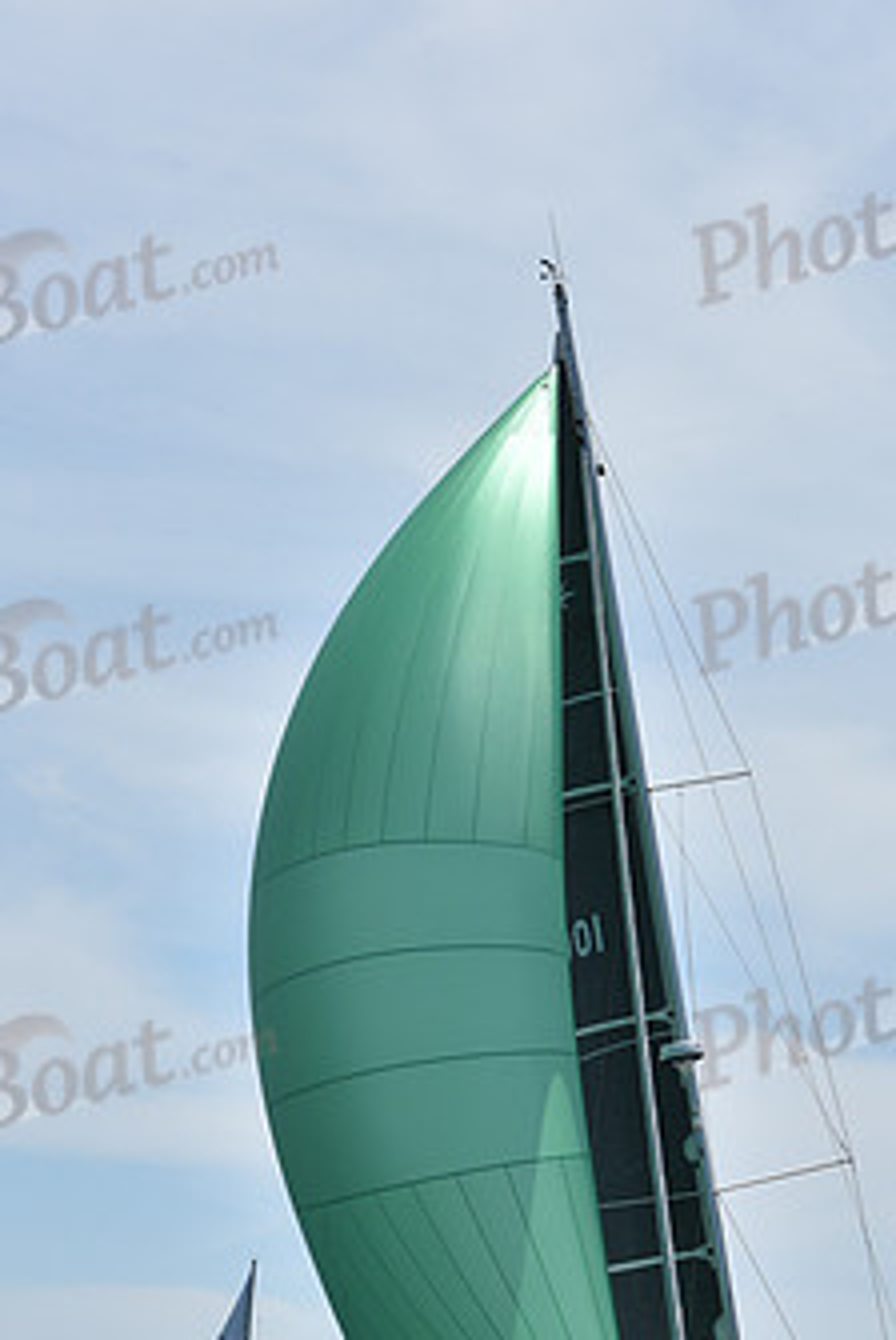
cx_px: 486
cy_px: 836
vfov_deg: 13.9
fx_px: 5476
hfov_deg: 9.4
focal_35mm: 147
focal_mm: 85
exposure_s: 1/1250
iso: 250
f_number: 8
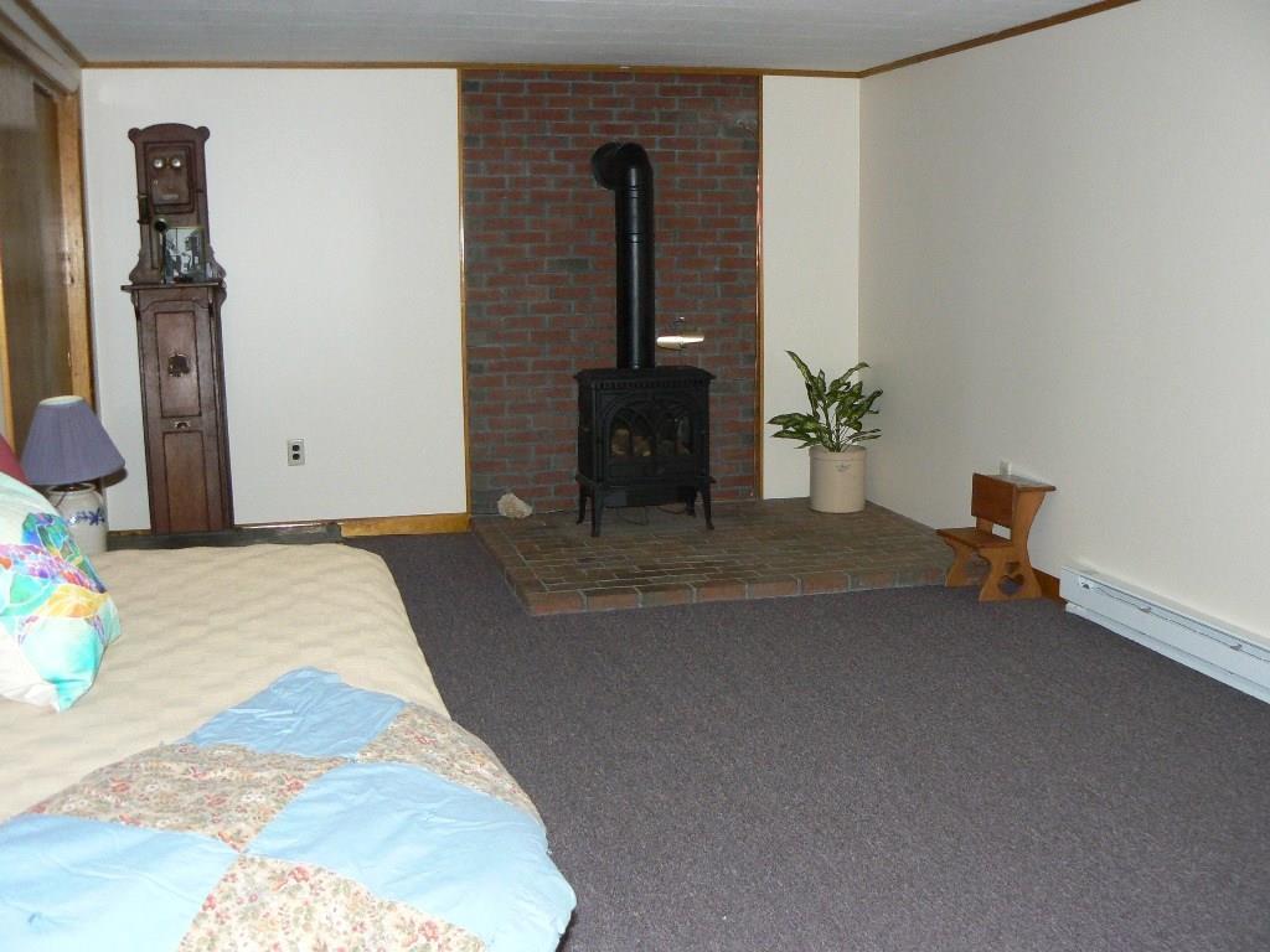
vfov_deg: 39.7
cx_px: 635
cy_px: 476
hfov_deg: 51.4
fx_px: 1321
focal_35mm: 36
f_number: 2.8
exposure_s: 1/30
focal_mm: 6
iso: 200
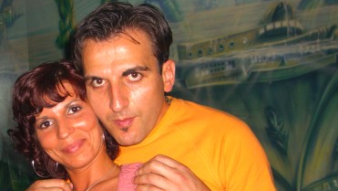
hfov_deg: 30.9
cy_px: 143
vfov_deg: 17.9
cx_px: 84
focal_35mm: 67
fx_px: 601
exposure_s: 1/60
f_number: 2.8
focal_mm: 7.9
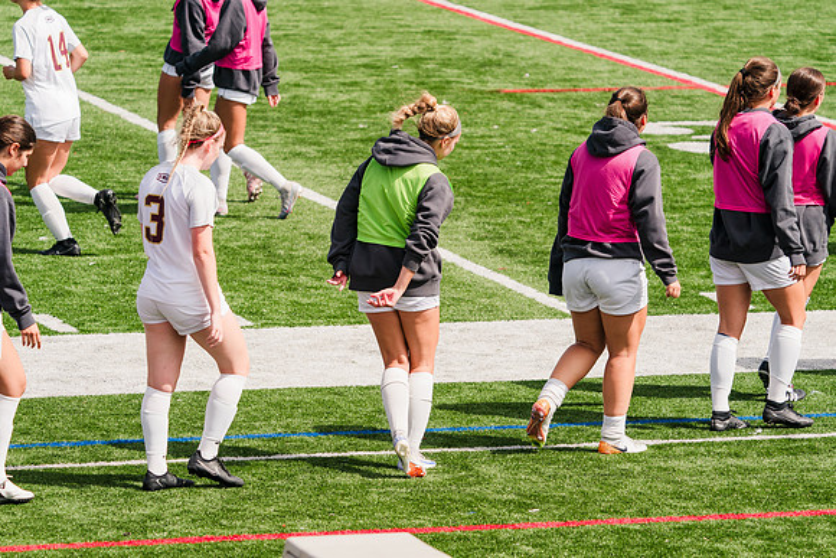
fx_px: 5551
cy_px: 279
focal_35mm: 239
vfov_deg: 5.8
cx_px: 418
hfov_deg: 8.6
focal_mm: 239
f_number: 5.6
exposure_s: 1/1600
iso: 320
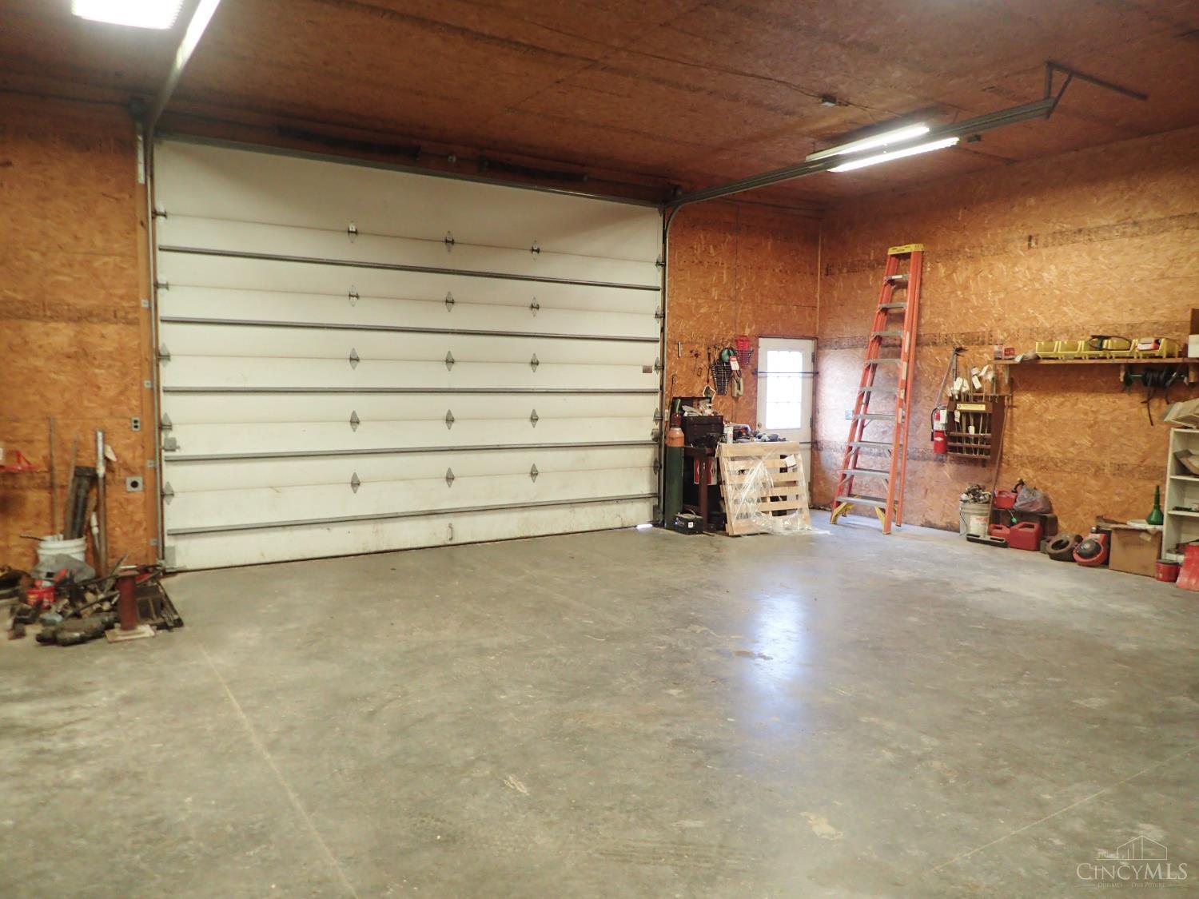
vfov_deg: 54.9
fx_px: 866
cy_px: 450
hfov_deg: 69.4
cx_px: 600
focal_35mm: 25
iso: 200
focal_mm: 4.5
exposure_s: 1/30
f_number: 2
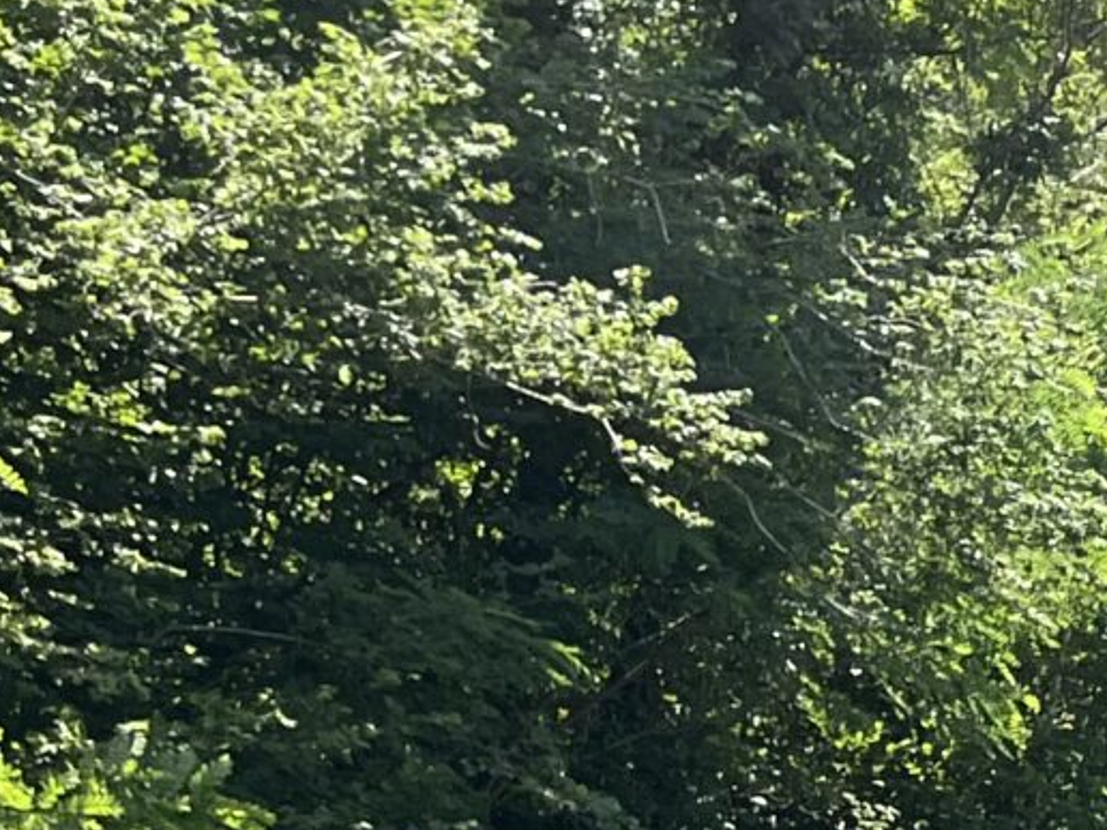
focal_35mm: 129
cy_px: 1160
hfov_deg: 12.5
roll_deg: +0.2
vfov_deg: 11.1
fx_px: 4125
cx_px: 2529
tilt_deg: +3.7
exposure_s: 1/1309
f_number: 1.6
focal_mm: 5.1
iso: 50
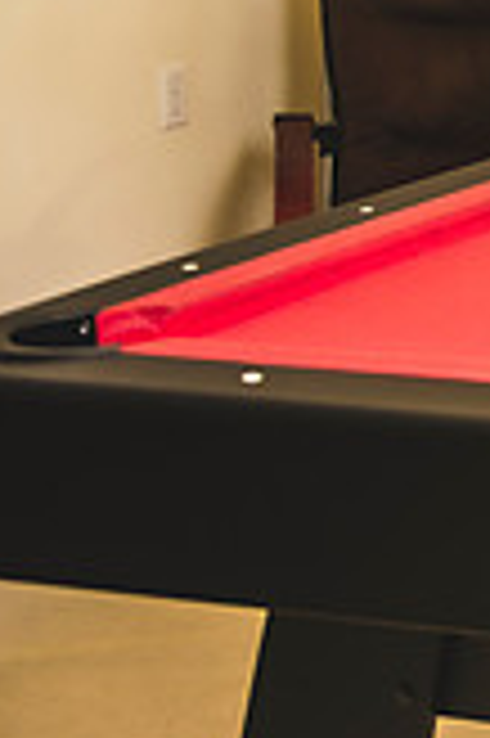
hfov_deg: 10.0
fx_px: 2373
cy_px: -17
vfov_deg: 17.2
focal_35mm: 116
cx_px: 1250
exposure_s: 1/1250
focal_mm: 31
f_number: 2.8
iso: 200
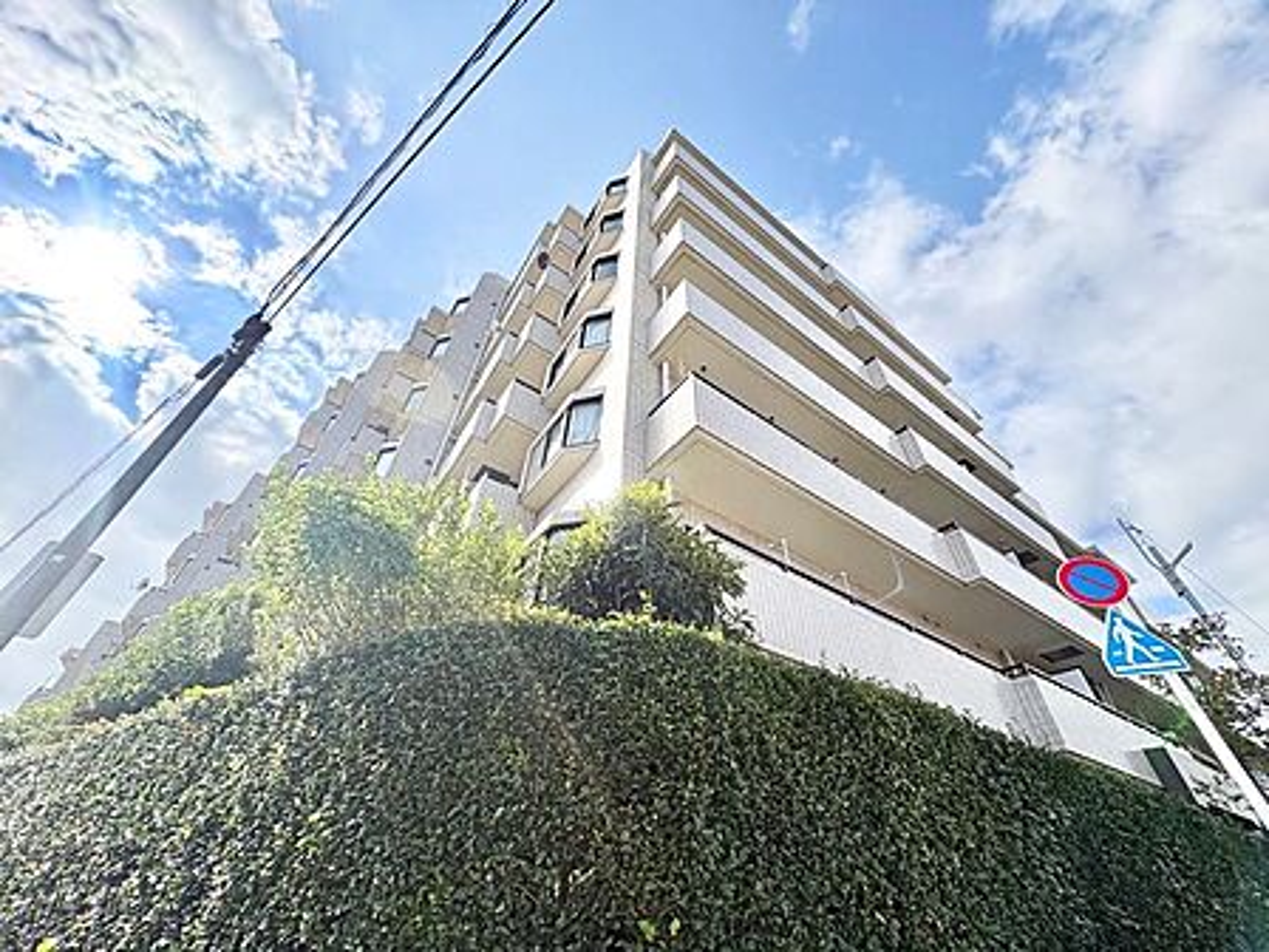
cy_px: 476
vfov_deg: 85.7
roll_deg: -2.0
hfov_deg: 102.1
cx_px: 634
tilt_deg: +41.4
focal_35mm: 14
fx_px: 513
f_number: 2.2
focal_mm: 2.22
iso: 64
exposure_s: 1/1420
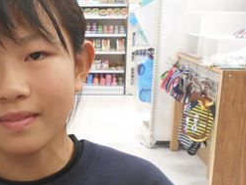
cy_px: 175
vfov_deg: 22.6
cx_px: 51
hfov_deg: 30.0
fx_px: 448
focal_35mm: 63
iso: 280
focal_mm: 4.6
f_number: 3.2
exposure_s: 1/30
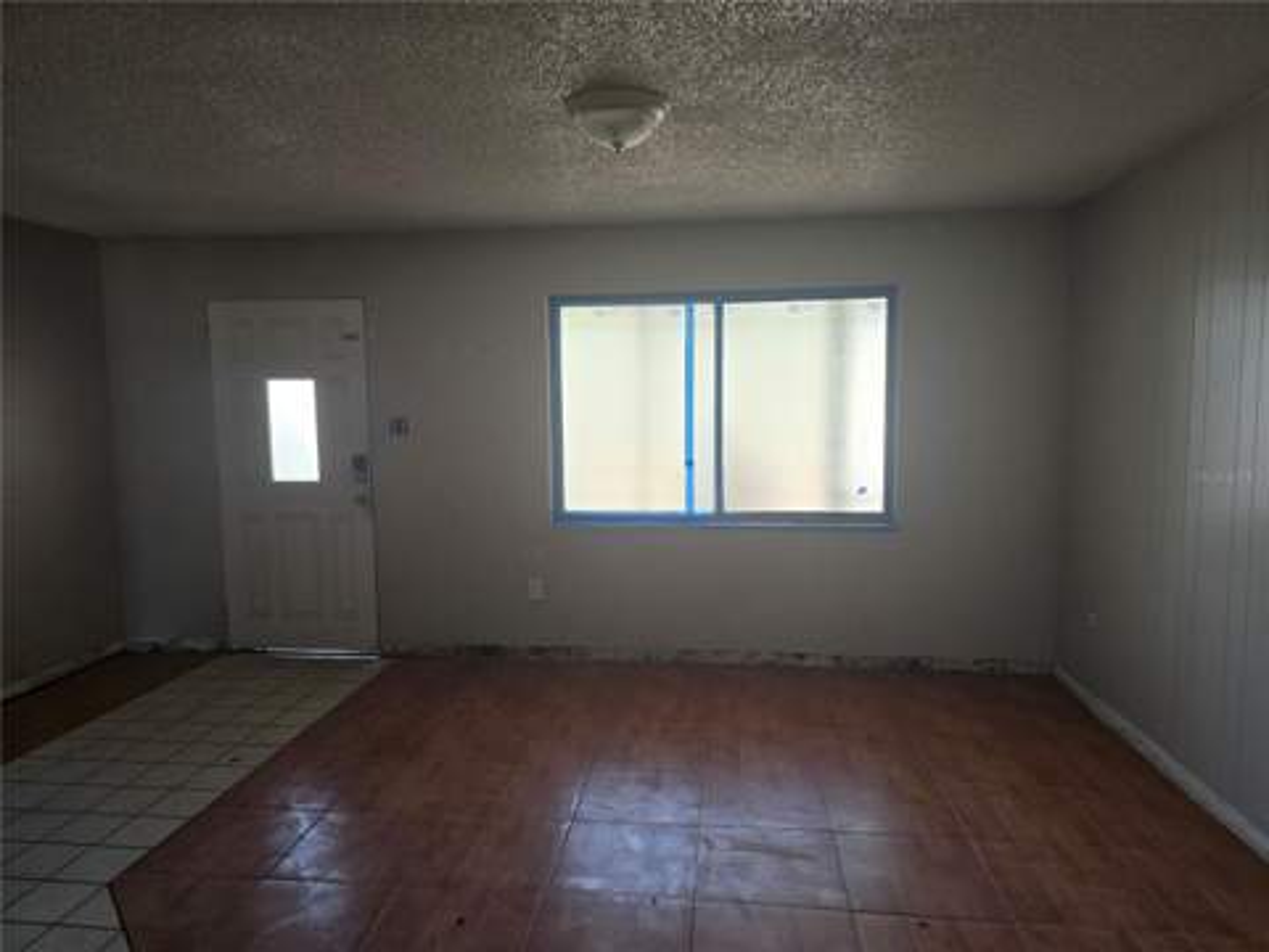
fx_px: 843
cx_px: 634
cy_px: 476
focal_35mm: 23
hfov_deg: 73.9
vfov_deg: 58.9
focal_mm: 6.3
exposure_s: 1/120
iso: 320
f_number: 1.7
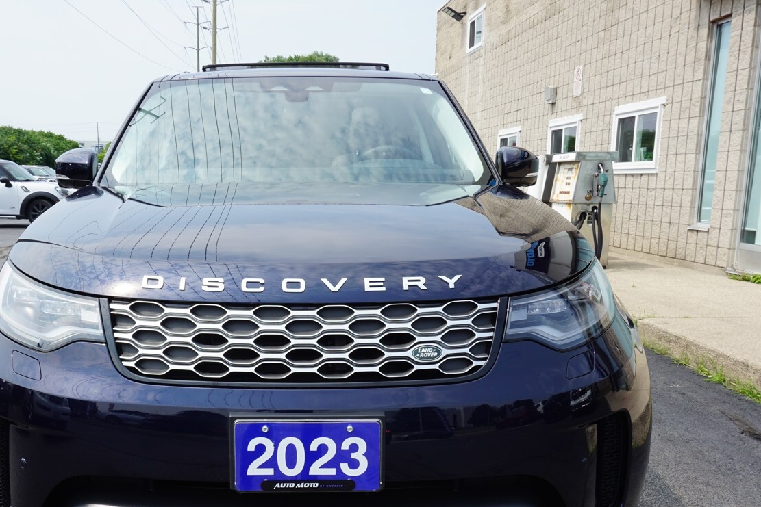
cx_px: 287
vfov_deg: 37.5
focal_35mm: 35
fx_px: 740
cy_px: 328
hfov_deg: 53.8
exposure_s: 1/100
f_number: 10
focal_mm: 16
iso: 100
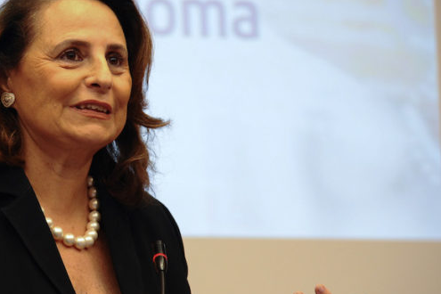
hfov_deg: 8.3
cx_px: 35
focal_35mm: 248
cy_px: 153
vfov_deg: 5.5
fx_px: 3038
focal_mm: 120
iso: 1600
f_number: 4
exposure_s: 1/250
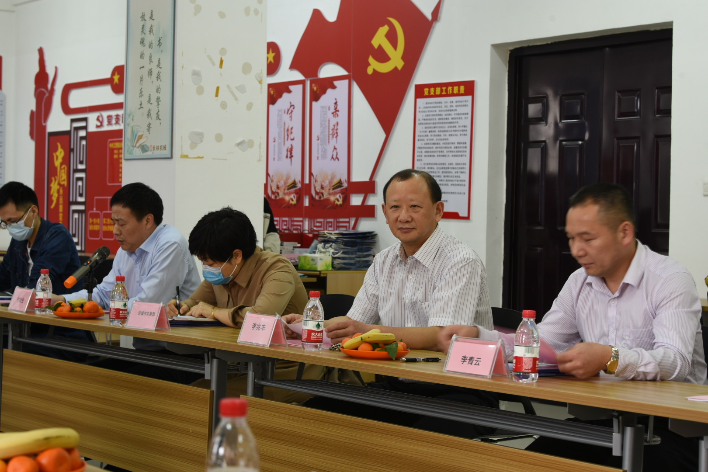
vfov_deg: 19.5
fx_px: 1377
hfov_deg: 28.8
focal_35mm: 70
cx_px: 354
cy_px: 236
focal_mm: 70
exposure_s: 1/6
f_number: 8
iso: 500
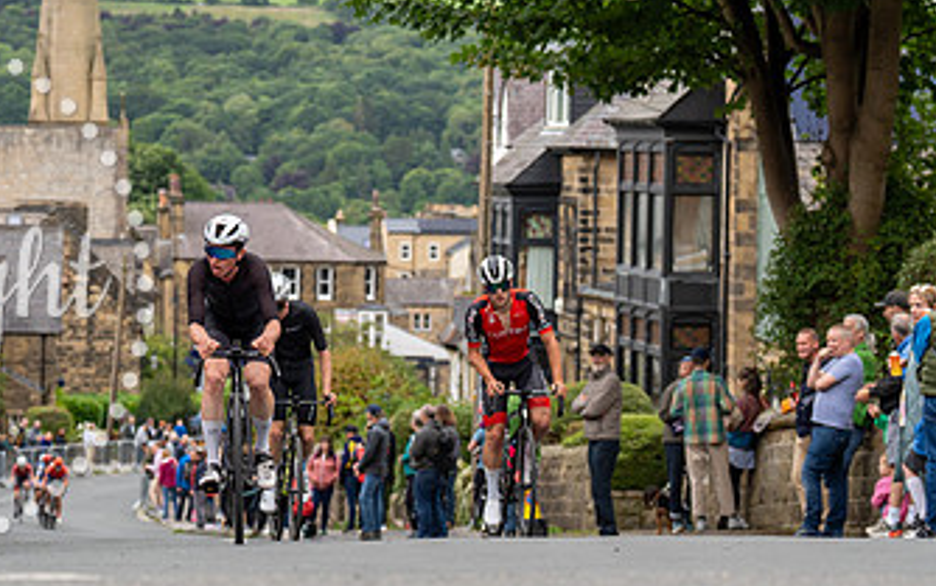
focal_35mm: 131
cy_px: 144
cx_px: 325
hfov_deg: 15.9
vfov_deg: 10.0
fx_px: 3343
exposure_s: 1/800
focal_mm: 74
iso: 400
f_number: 3.5
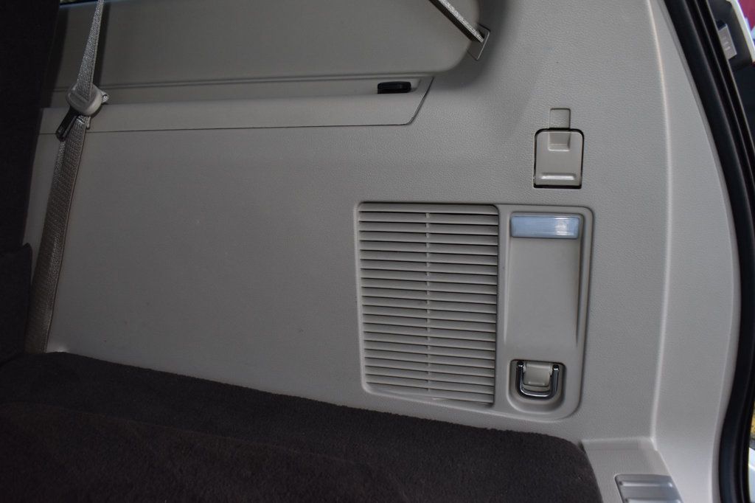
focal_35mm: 30
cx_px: 378
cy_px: 252
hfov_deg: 61.9
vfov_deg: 43.6
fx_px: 629
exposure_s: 1/125
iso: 640
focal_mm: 20
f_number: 5.6
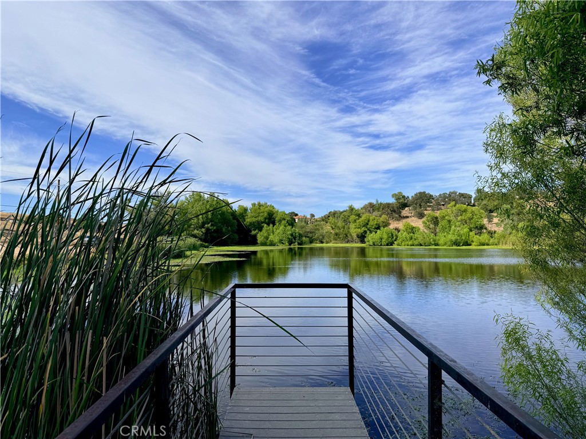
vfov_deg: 56.8
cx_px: 293
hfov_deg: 71.6
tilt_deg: +3.0
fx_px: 406
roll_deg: +0.1
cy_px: 220
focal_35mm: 24
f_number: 1.78
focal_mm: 6.76
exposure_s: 1/4975
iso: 80
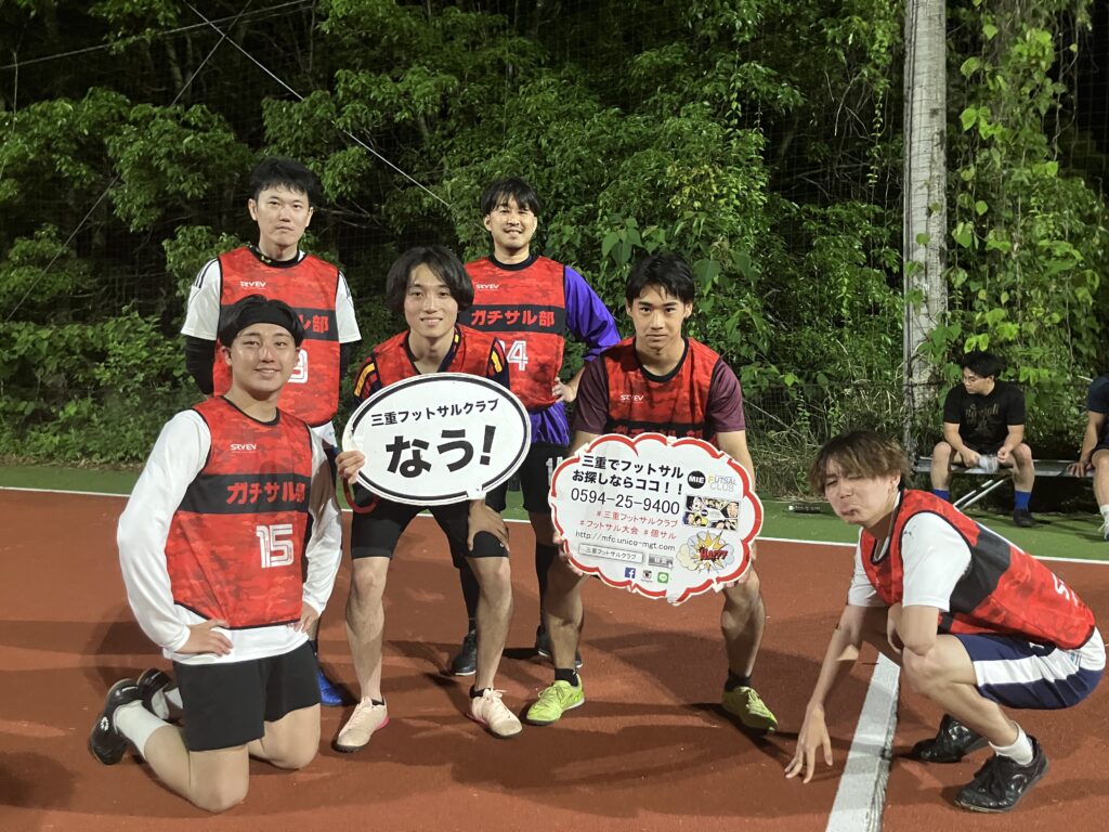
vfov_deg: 49.7
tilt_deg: -1.1
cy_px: 416
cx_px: 554
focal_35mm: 28
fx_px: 897
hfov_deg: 63.4
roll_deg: -1.0
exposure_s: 1/30
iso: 640
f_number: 1.8
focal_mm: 3.99
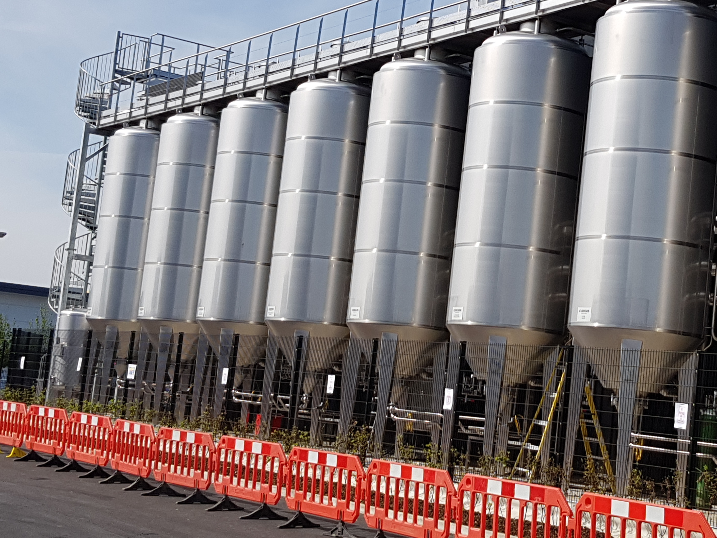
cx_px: 491
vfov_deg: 39.6
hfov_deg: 50.2
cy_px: 251
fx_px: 746
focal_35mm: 36
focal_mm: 4.2
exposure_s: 1/2720
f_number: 1.7
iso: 40
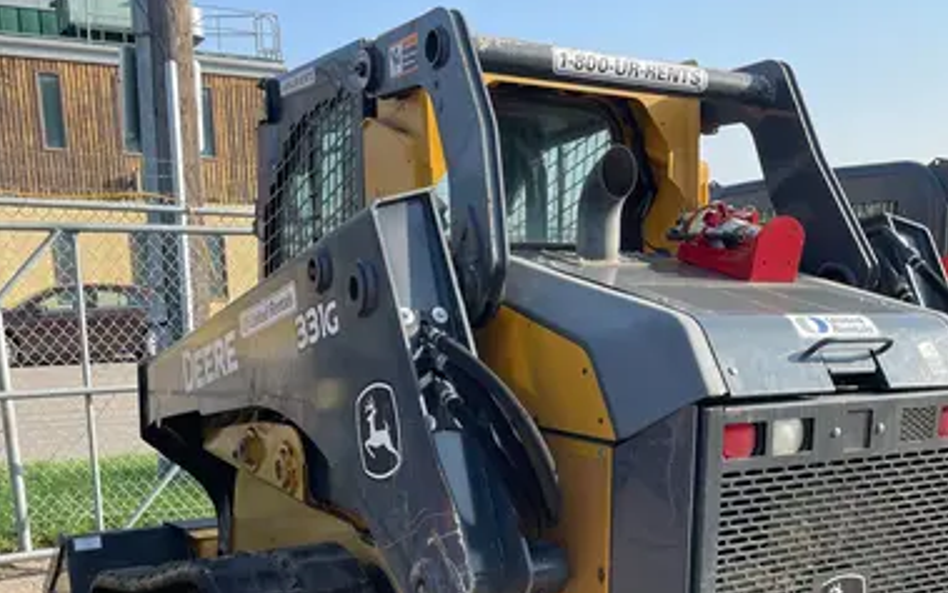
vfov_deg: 30.9
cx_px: 545
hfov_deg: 49.1
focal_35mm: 40
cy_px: 504
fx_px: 1034
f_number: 1.6
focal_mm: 4.2
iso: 50
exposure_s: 1/1221
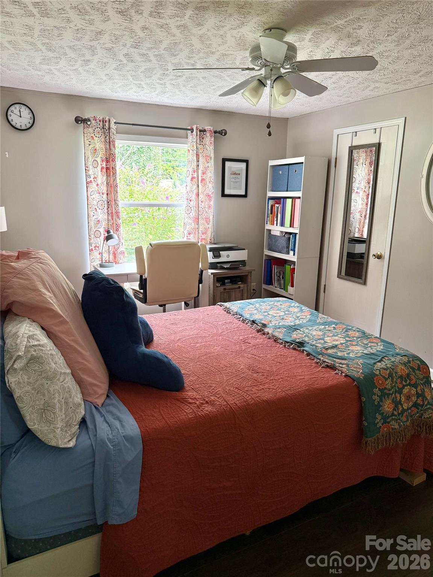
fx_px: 400
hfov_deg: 56.8
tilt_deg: -14.5
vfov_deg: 71.6
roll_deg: -1.9
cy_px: 288
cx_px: 216
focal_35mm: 24
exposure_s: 1/88
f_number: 1.78
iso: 200
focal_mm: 6.76
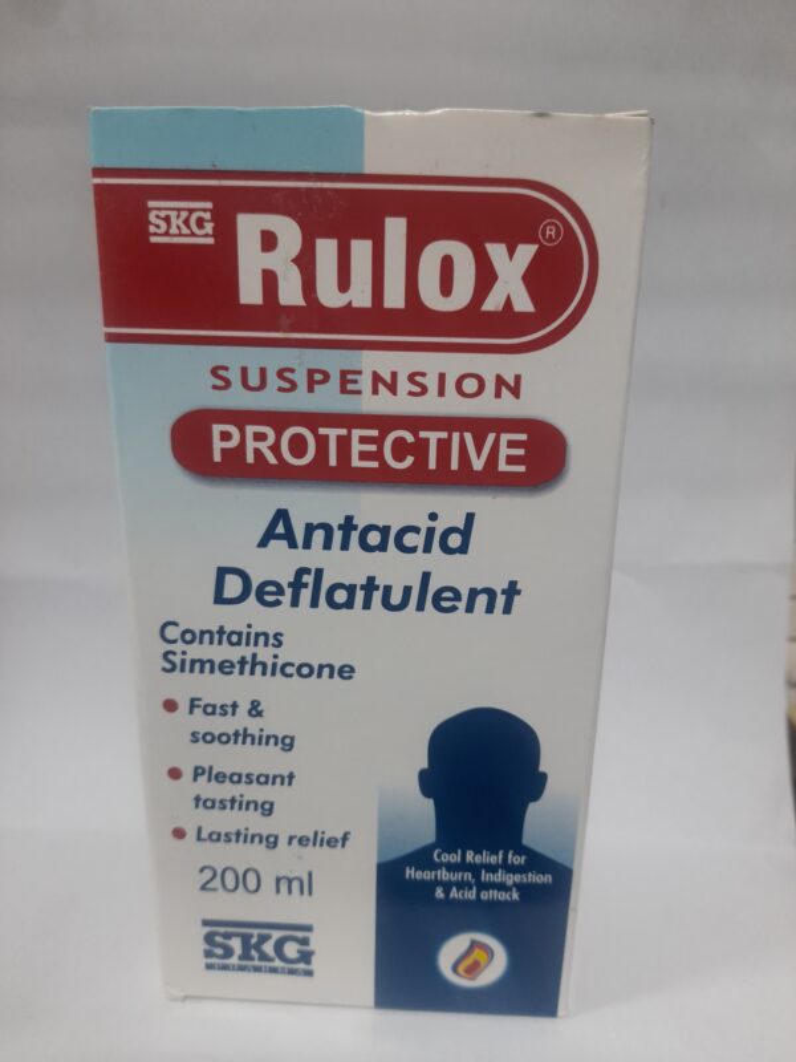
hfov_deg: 54.9
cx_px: 398
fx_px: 767
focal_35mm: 25
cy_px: 531
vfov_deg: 69.4
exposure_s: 1/50
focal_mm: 4.6
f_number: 2
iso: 160
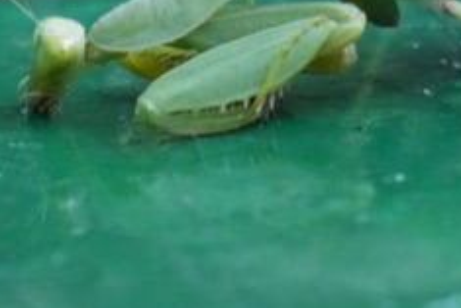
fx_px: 22858
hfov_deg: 1.2
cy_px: -54
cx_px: 361
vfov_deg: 0.8
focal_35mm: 1784
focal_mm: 350
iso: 6400
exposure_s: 1/500
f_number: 6.3
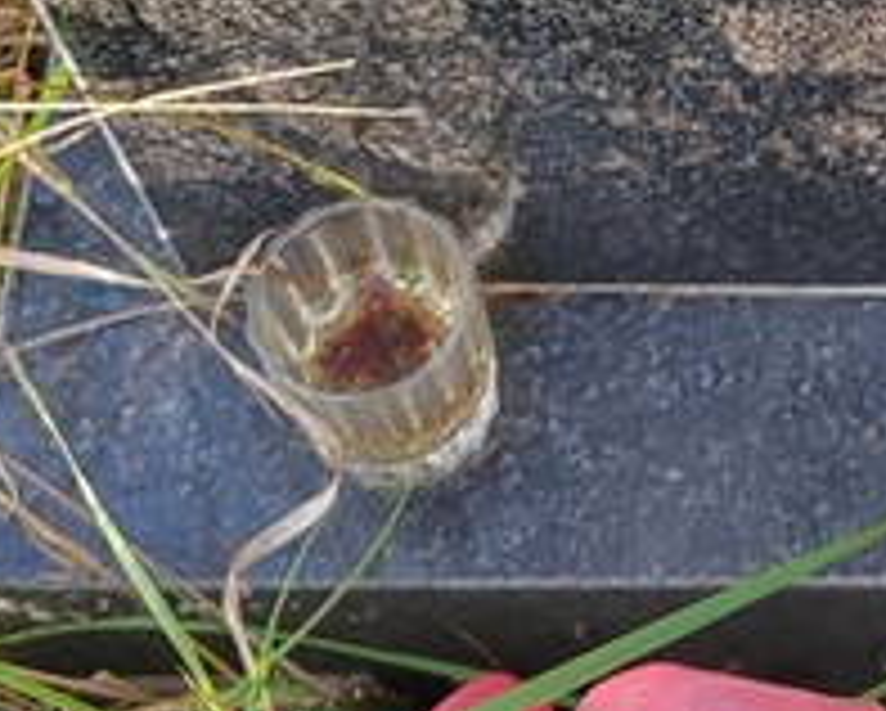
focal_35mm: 107
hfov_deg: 16.7
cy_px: -248
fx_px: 2809
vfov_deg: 13.8
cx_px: 1223
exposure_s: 1/210
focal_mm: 5.52
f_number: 1.9
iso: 100
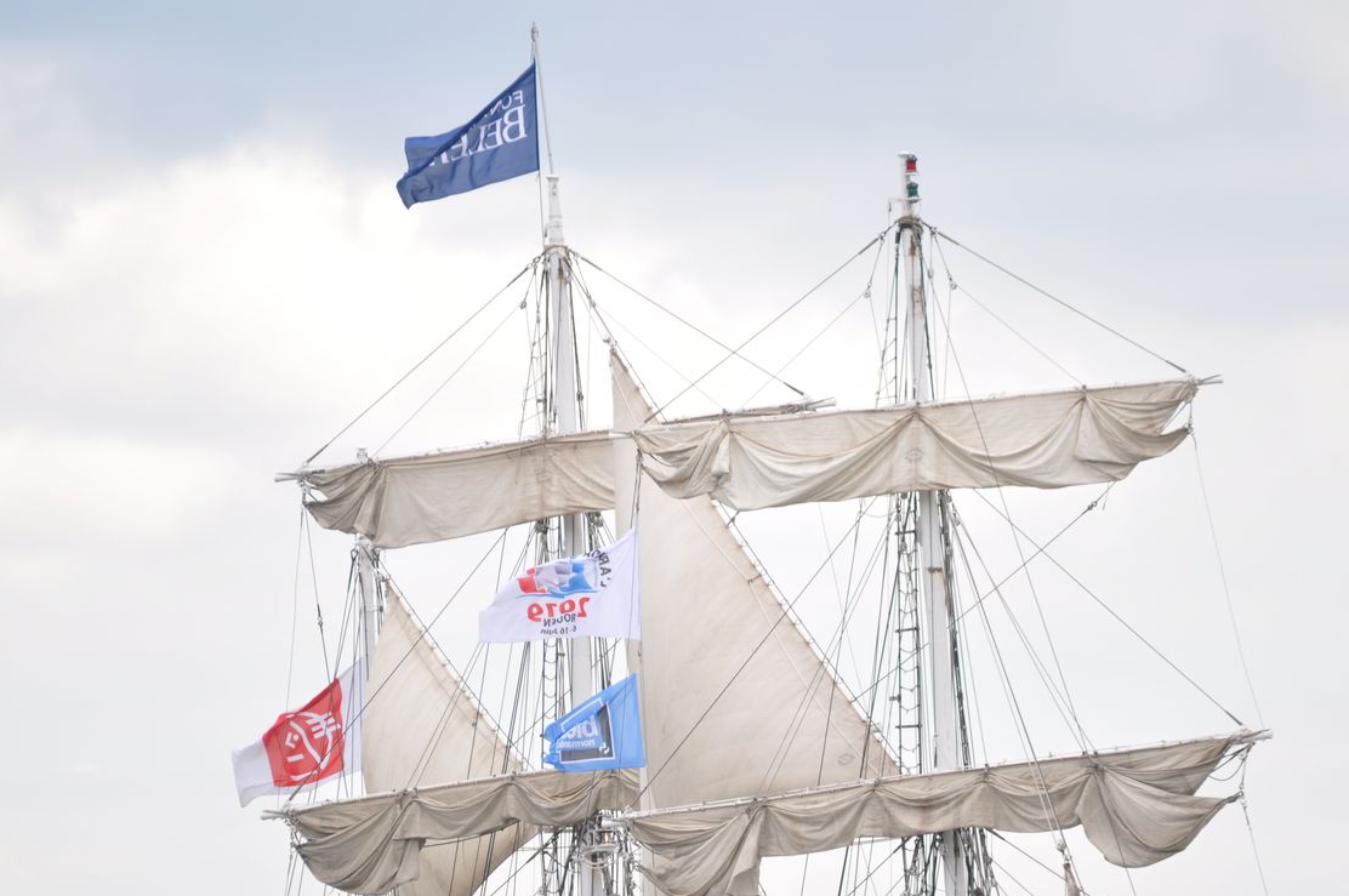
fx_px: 32305
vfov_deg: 1.6
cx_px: 768
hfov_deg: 2.4
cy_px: 468
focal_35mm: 863
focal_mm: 500
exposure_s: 1/250
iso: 200
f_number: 7.1
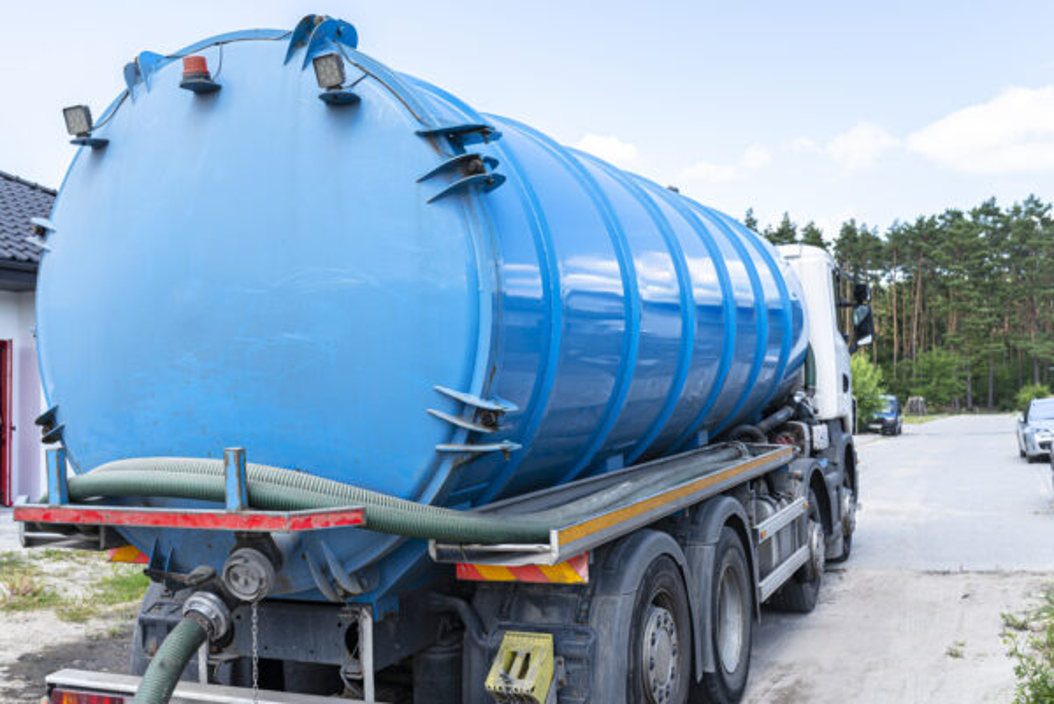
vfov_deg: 37.9
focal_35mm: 35
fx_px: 1025
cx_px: 527
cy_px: 352
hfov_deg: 54.4
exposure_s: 1/125
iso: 100
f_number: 6.3
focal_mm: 35
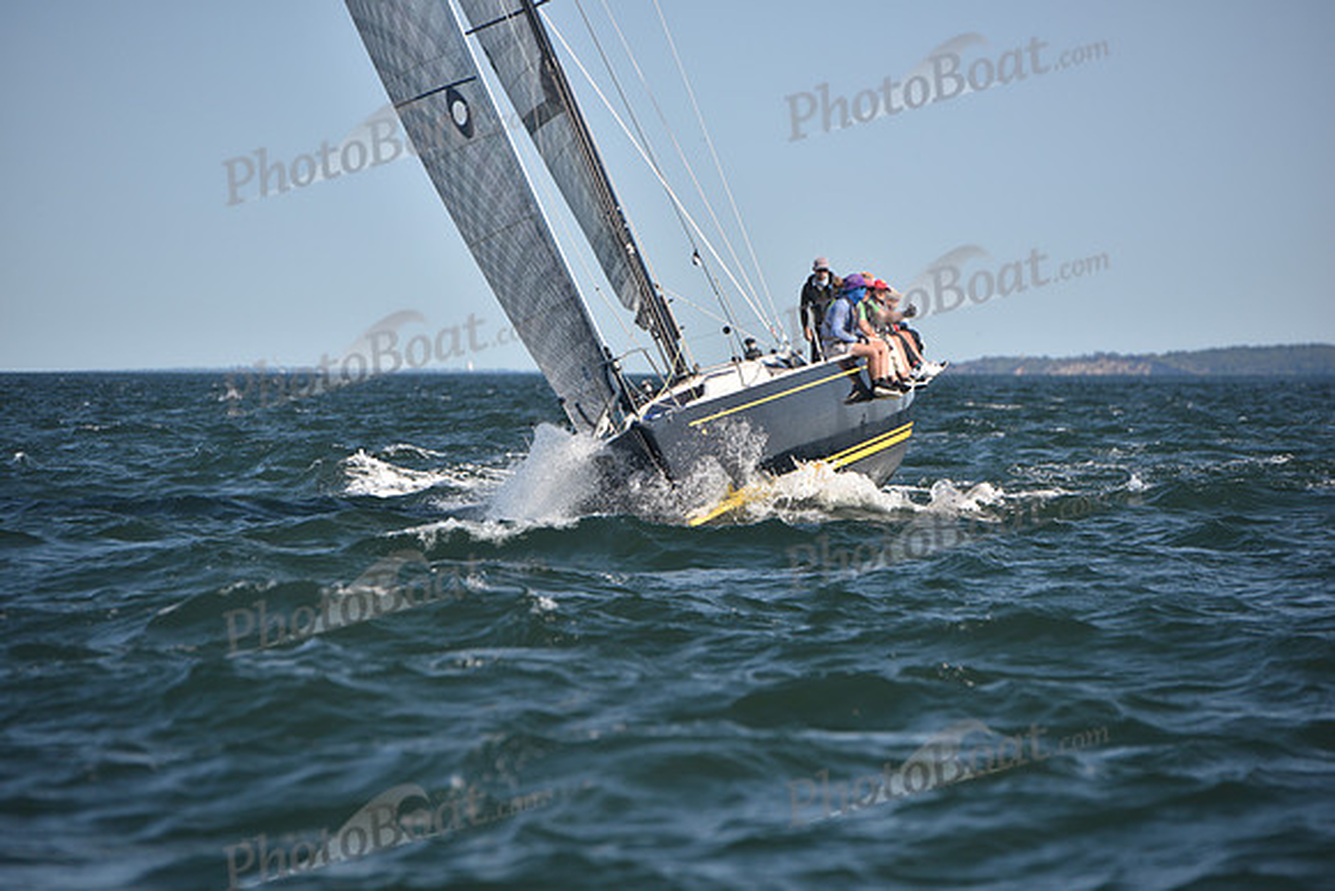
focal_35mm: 195
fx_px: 7233
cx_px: 668
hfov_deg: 10.5
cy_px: 446
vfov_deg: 7.0
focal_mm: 195
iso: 250
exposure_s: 1/800
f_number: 4.5
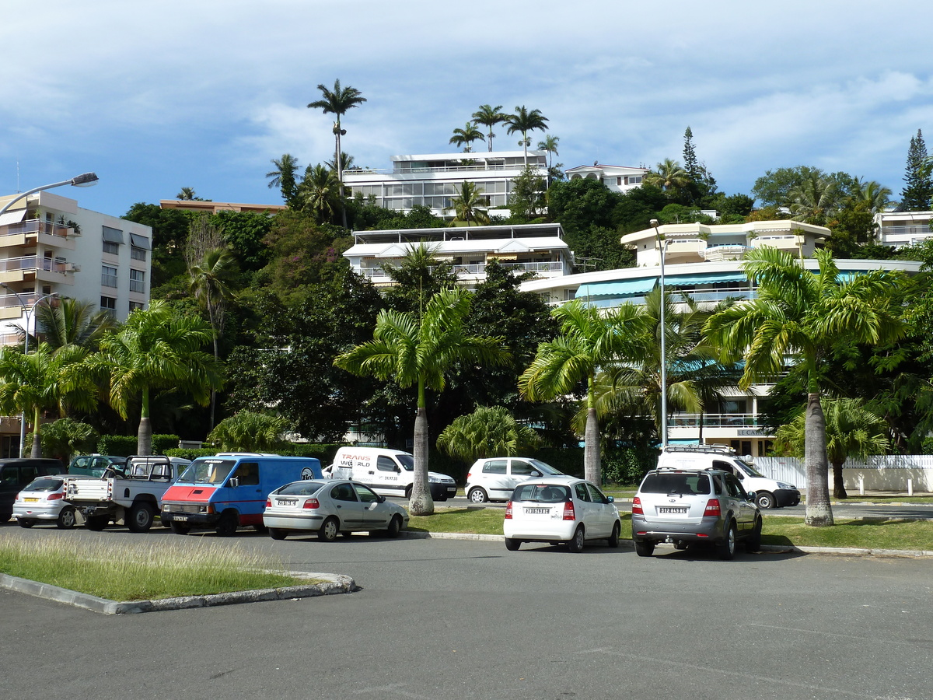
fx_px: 1078
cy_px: 350
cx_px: 466
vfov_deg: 36.0
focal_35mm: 40
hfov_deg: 46.8
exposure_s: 1/400
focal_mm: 6.5
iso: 80
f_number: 5
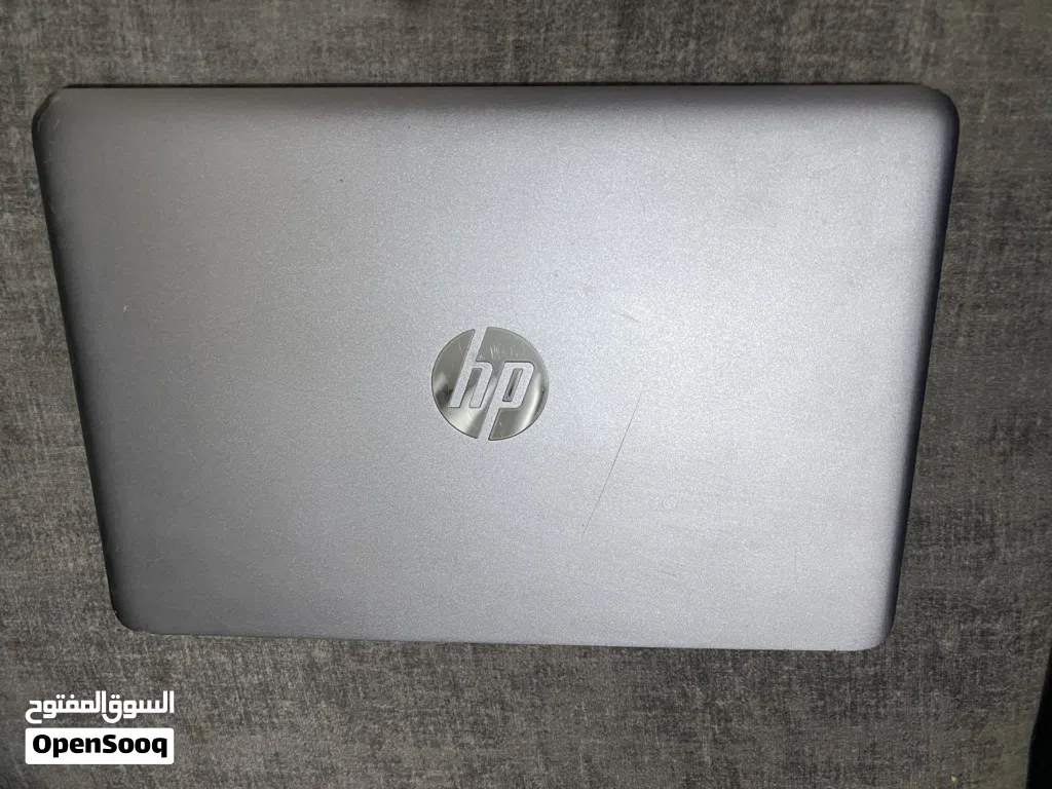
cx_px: 526
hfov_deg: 67.3
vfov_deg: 53.1
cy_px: 394
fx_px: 790
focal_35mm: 26
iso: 160
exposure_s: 1/50
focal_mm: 4.25
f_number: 1.8
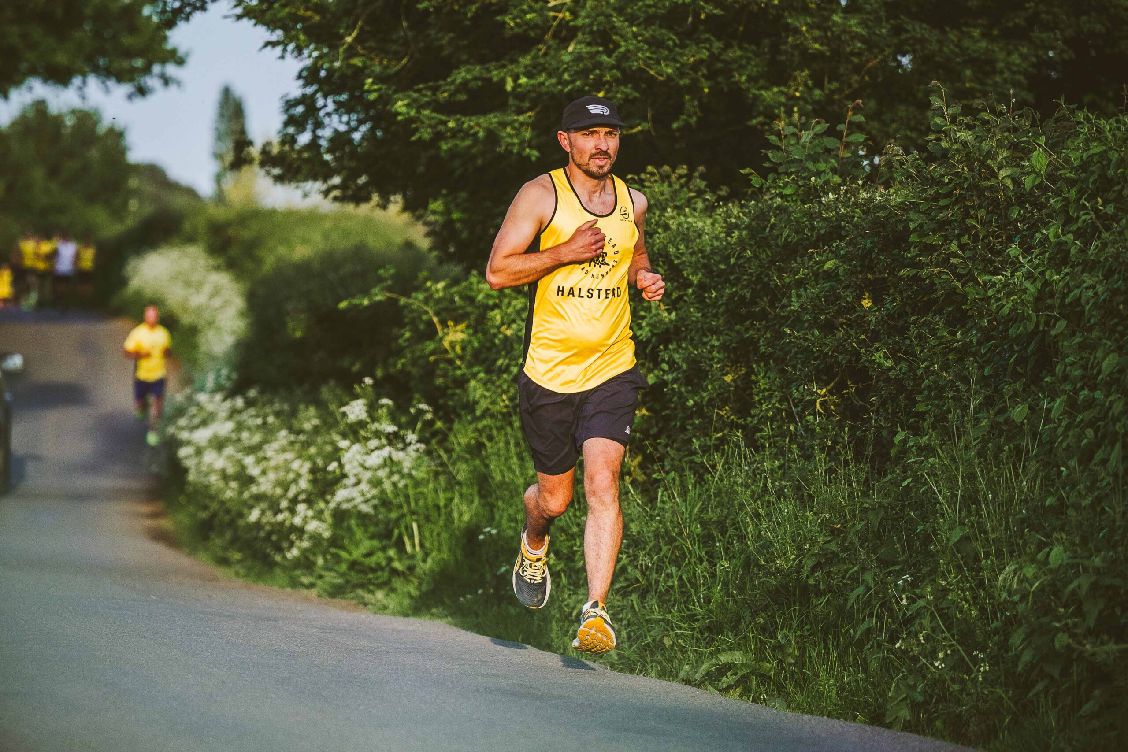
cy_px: 376
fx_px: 5859
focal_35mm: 187
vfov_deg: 7.3
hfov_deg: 11.0
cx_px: 564
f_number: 2.8
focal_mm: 125
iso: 500
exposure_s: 1/6400
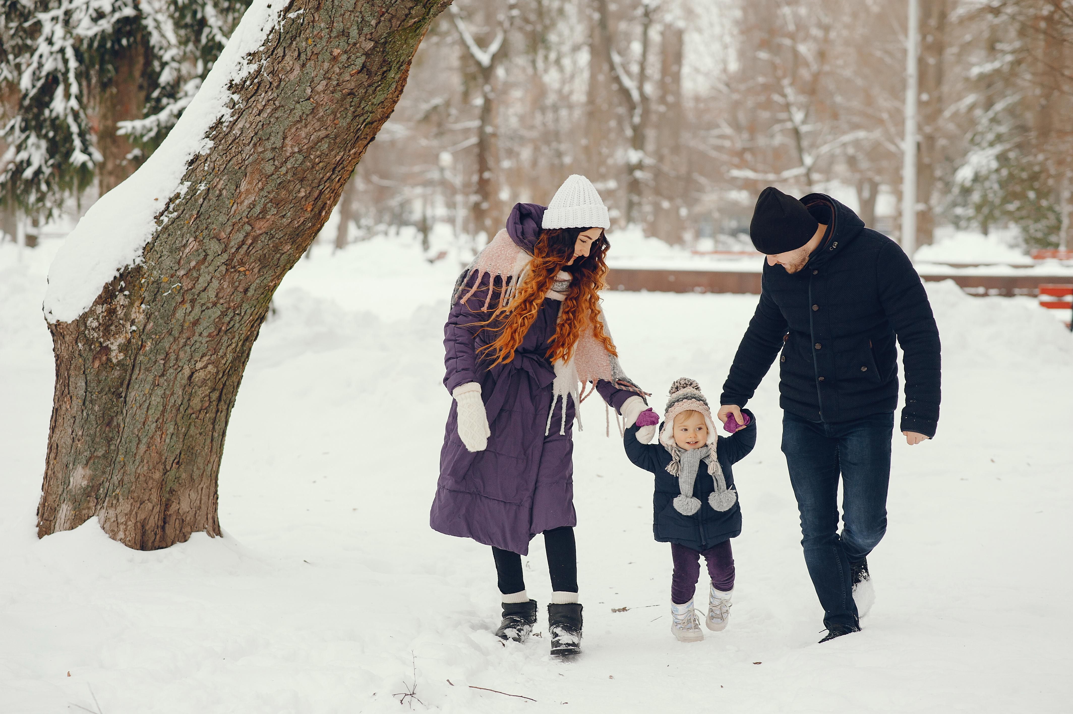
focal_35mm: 85
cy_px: 357
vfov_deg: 16.1
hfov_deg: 23.9
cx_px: 536
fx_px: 2532
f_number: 3.5
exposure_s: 1/500
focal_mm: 85
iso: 320
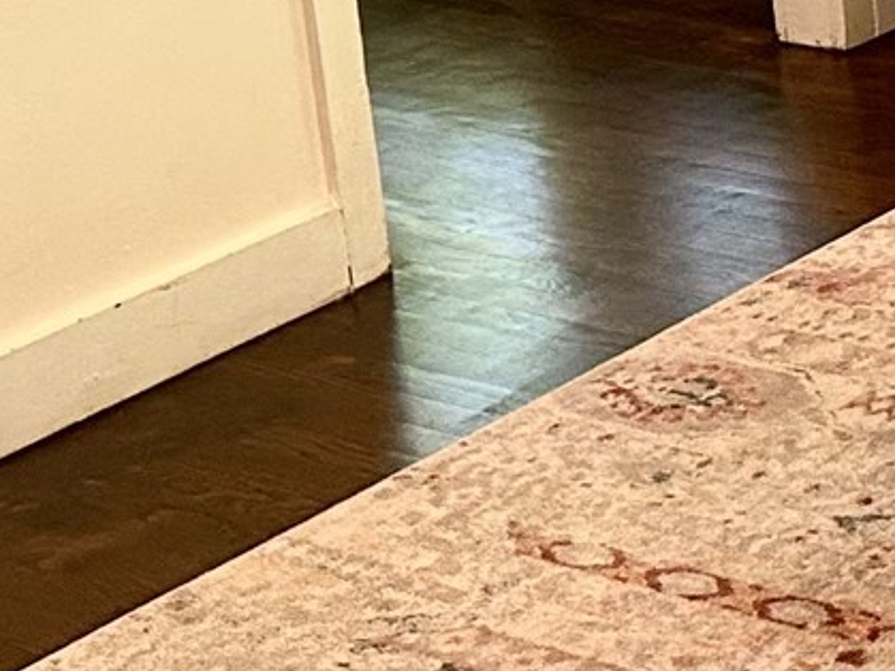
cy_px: -203
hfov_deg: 13.4
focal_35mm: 127
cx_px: 1773
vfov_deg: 11.4
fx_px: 3283
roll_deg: +1.8
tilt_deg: -14.6
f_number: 1.5
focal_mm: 5.7
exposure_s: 1/60
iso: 125
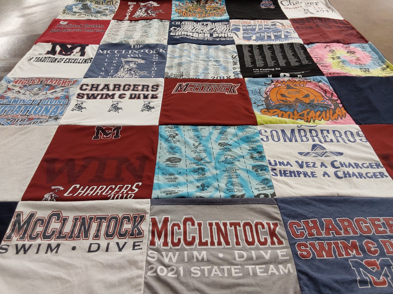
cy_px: 147
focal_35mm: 28
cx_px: 196
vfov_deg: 49.7
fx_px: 318
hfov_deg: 63.4
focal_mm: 2.91
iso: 80
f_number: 1.9
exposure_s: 1/50
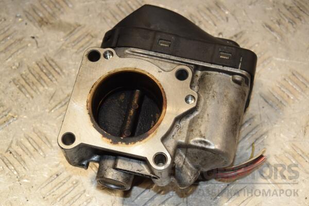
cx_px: 154
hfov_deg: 20.6
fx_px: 850
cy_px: 103
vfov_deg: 13.8
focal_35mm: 99
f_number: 8
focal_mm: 66
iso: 800
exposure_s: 1/200
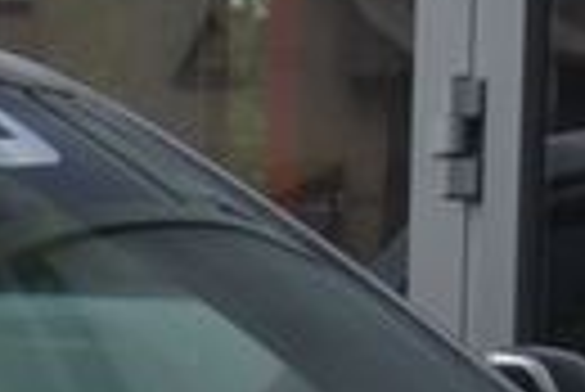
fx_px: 5889
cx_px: -198
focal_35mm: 362
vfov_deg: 3.7
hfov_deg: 5.6
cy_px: 1185
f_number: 7.1
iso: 500
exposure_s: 1/200
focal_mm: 46
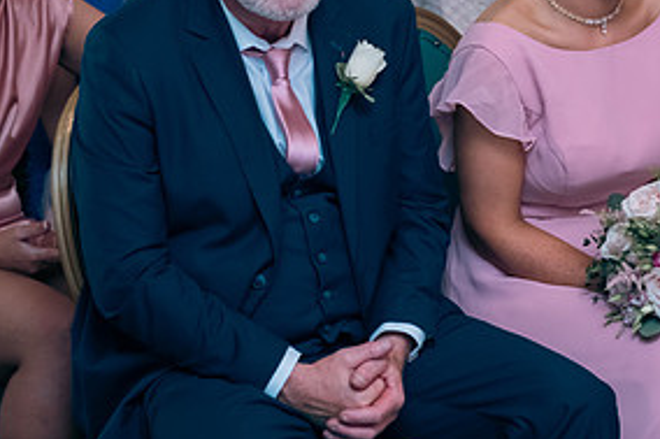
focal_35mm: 143
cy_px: 66
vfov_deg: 9.6
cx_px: 314
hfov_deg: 14.4
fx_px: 2620
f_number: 3.5
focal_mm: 70
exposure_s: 1/160
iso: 640
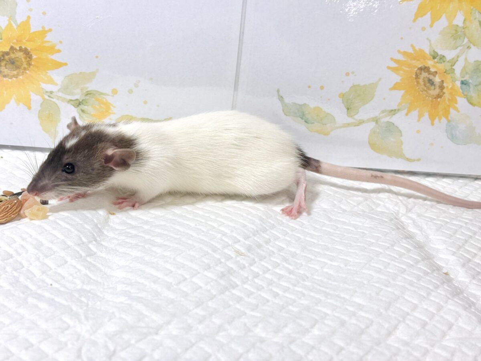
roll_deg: -8.1
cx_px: 240
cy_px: 180
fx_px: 723
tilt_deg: -24.0
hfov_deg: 36.8
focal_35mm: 52
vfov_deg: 28.0
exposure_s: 1/100
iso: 32
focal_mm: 5.96
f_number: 1.6
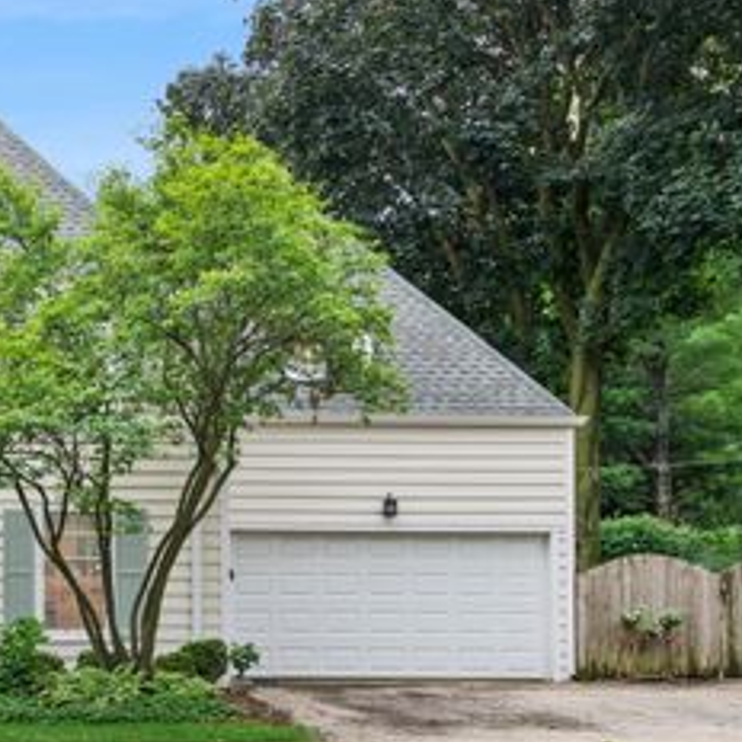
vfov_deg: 30.8
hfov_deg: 28.8
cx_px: -32
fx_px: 1334
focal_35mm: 55
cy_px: 513
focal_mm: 20
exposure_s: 1/15
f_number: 8
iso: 250
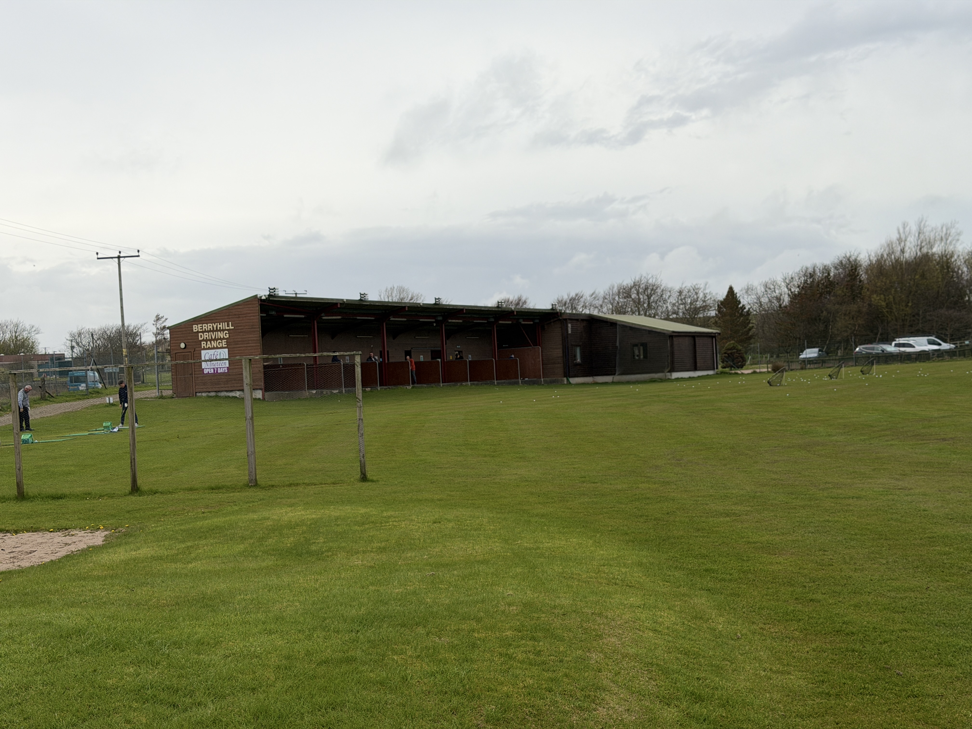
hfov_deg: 39.7
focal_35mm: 48
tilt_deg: +0.9
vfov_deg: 30.3
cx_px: 486
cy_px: 364
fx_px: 1348
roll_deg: +2.9
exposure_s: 1/6024
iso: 64
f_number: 1.78
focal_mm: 6.76
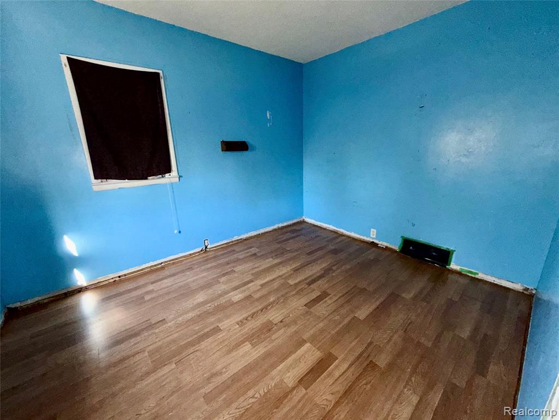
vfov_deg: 85.7
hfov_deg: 102.1
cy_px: 210
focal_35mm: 14
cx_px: 280
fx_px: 226
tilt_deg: -15.1
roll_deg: +2.4
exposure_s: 1/63
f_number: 2.2
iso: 100
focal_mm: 2.22
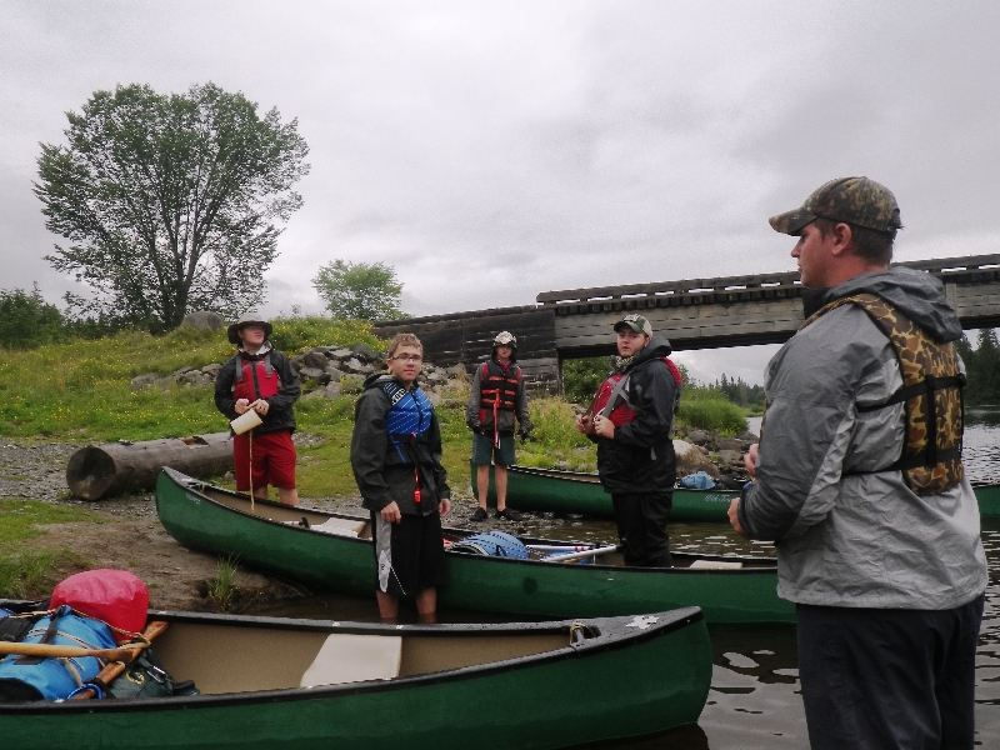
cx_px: 500
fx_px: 809
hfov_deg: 63.4
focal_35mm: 28
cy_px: 375
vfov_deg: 49.7
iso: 80
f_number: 4.2
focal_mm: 5
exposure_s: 1/160
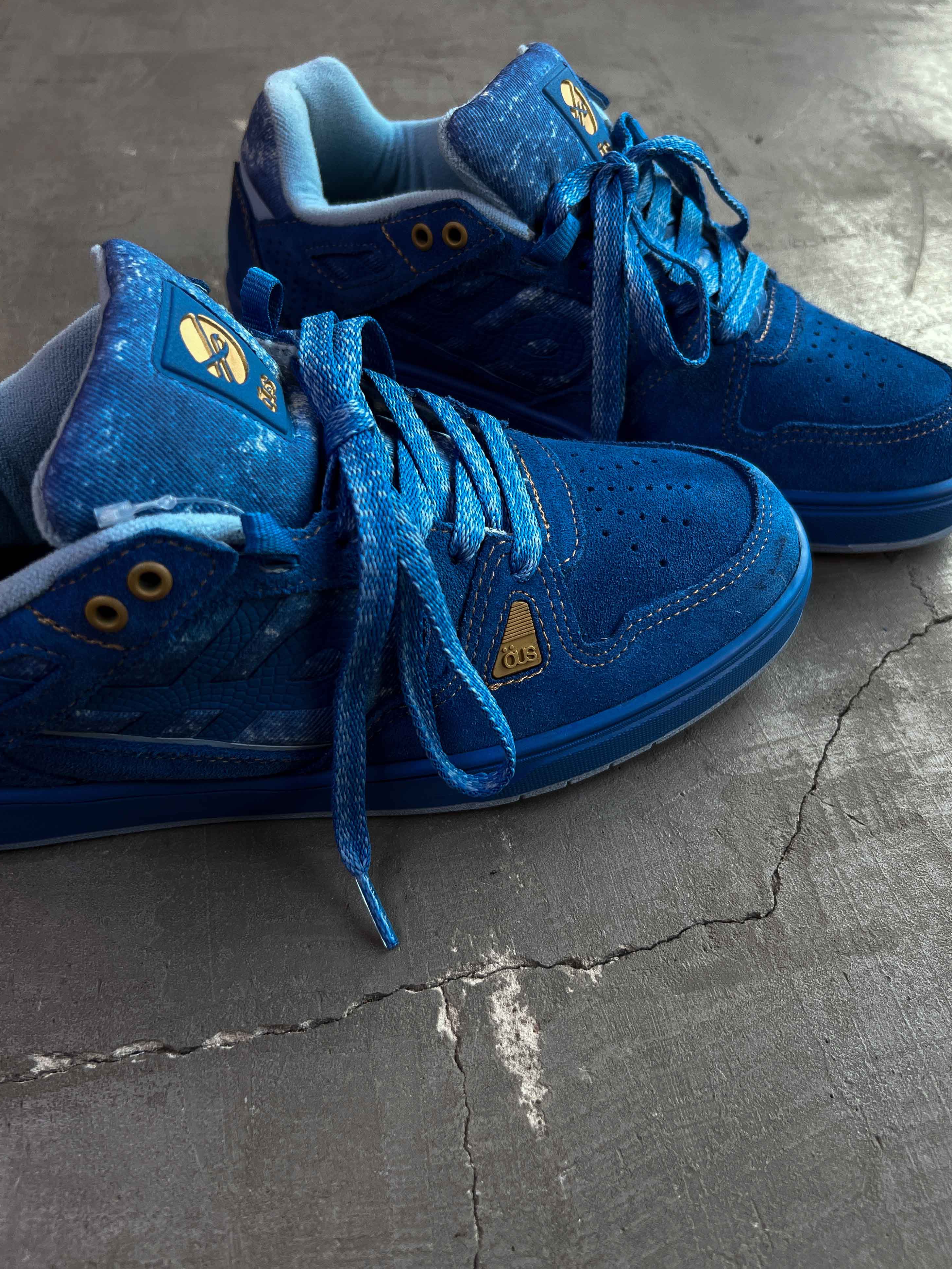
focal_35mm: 27
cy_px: 611
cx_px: 482
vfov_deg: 65.3
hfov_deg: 51.4
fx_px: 990
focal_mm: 5.7
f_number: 1.5
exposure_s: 1/120
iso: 100
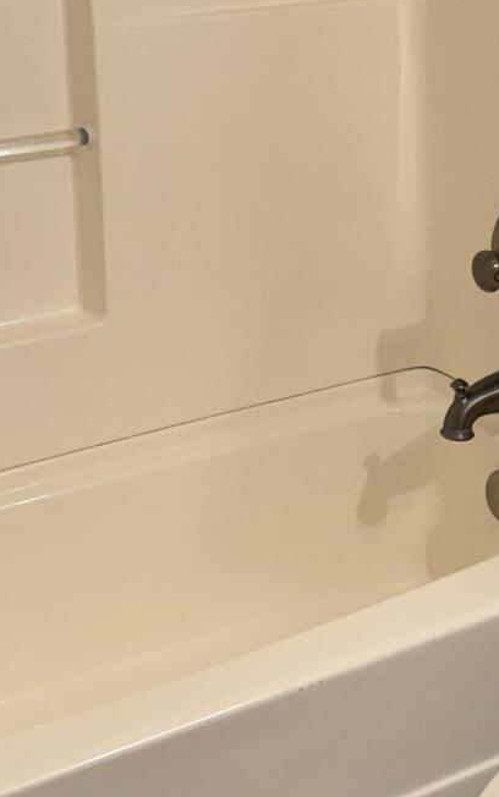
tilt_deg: -11.7
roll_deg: +1.0
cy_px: 143
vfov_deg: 25.9
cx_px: 482
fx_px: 1696
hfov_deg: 16.4
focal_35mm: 78
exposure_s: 1/120
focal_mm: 6.76
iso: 160
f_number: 1.78
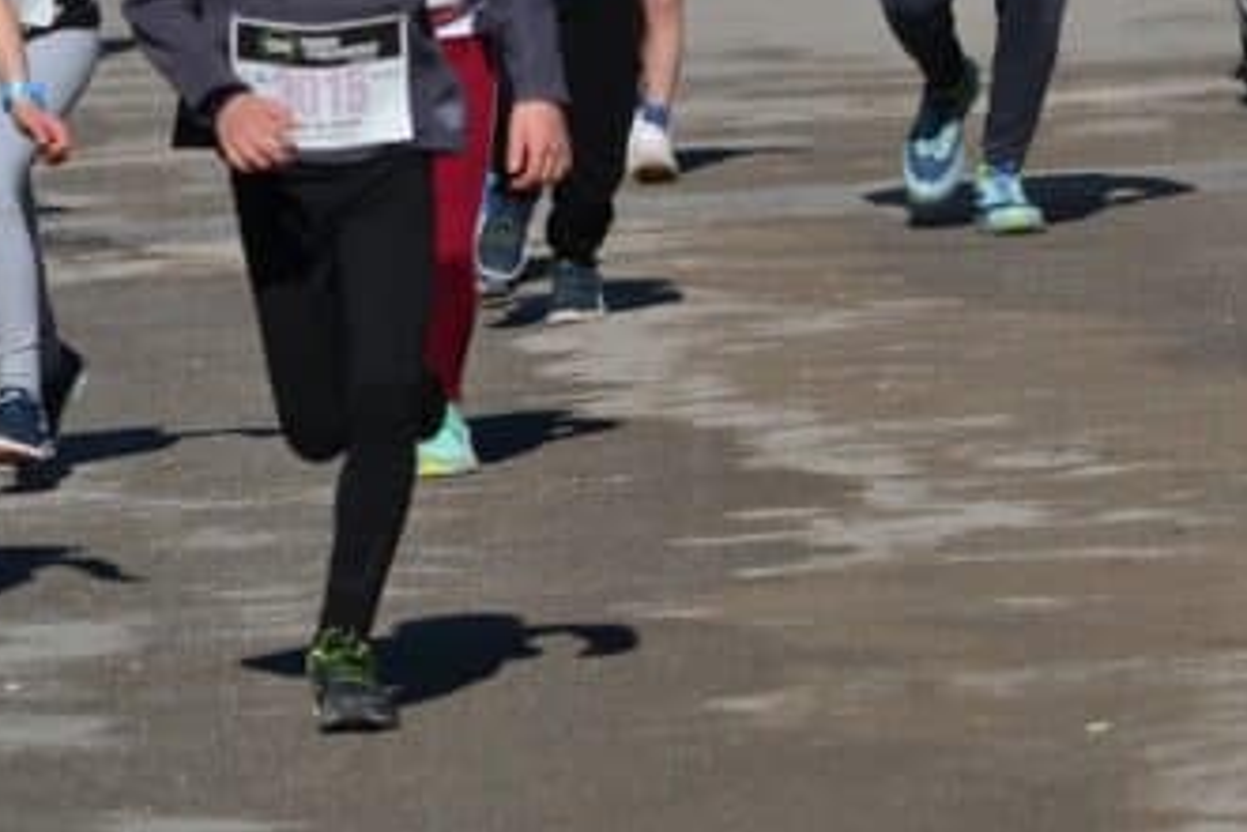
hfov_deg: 3.9
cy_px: 143
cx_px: 0
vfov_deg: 2.6
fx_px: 18088
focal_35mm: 522
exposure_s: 1/2000
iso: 320
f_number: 7.1
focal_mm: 150
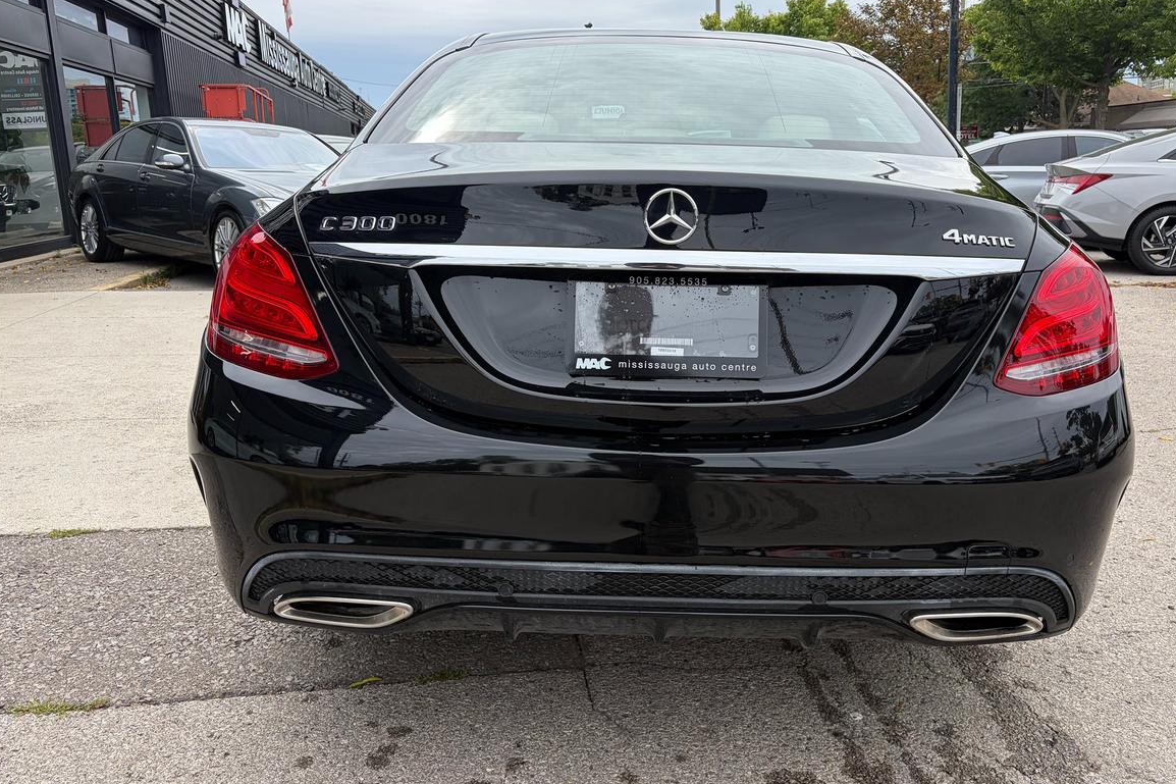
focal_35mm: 30
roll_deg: +1.4
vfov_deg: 43.6
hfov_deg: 61.8
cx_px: 643
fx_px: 980
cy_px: 366
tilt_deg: -11.3
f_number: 1.6
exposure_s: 1/1550
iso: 50
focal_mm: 5.96
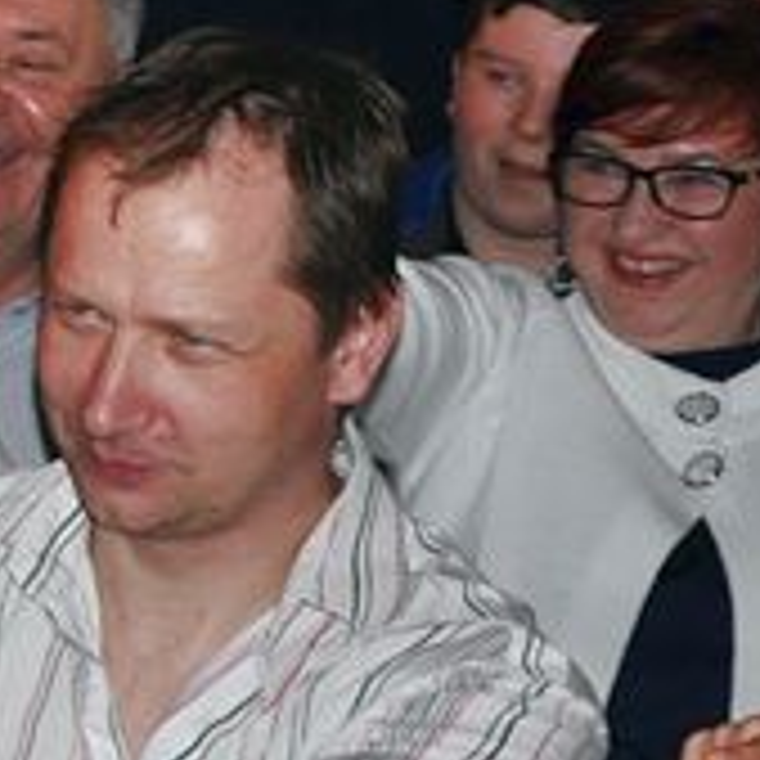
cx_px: -1043
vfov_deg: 7.8
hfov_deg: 7.3
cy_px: 92
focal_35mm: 224
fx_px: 5567
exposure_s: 1/60
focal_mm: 35
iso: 1000
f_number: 4.5
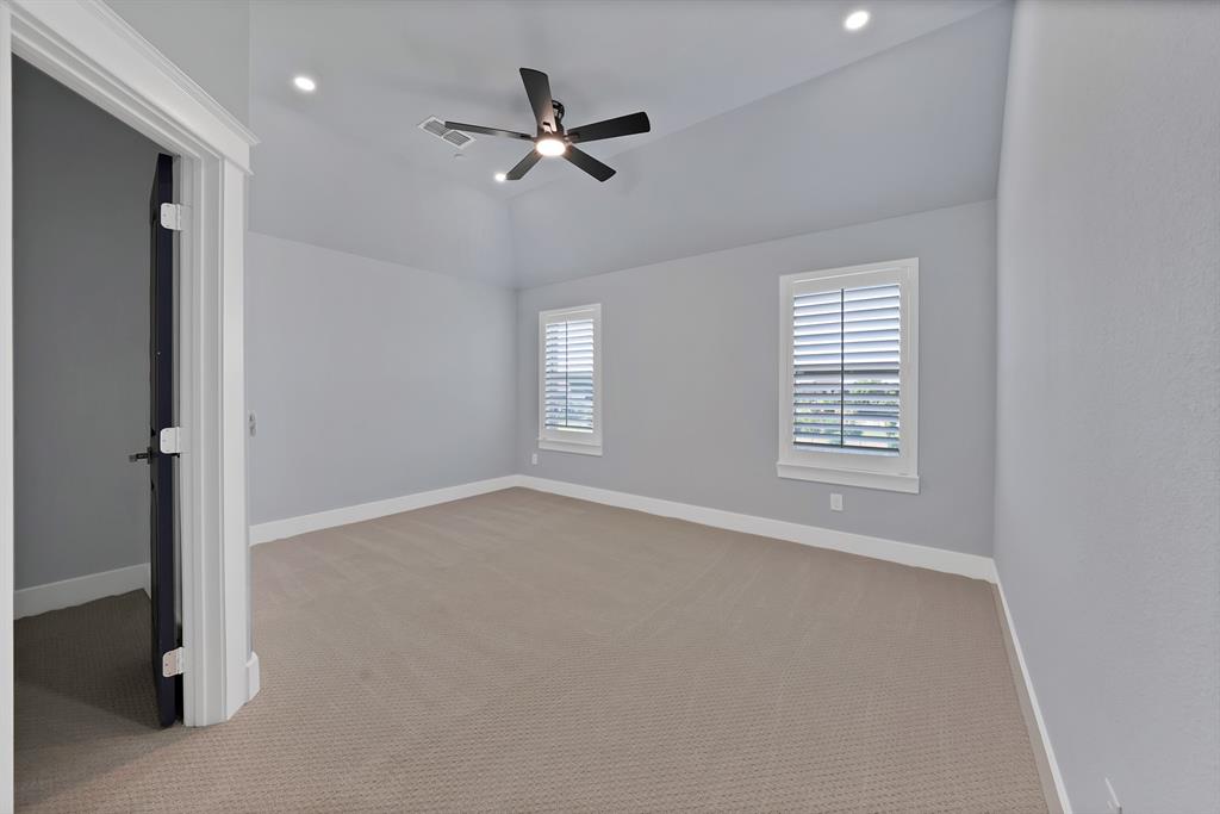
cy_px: 407
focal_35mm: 12
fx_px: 407
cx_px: 610
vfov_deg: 90.0
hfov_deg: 112.6
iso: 640
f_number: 9
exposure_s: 1/5
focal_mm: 12
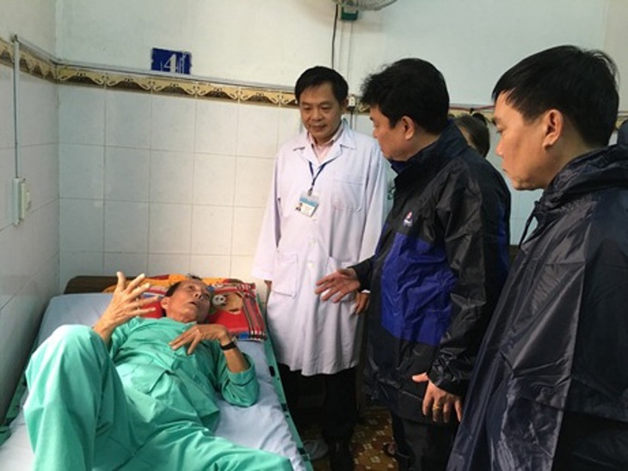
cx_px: 314
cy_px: 236
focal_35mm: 29
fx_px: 526
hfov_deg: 61.6
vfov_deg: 48.3
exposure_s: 1/17
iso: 64
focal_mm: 4.15
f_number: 2.2
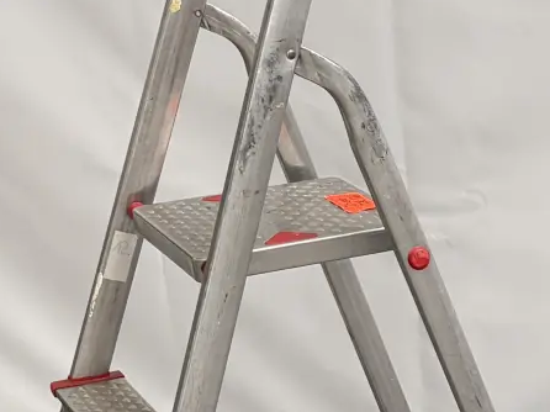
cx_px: 827
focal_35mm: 112
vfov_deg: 13.0
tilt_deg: -22.2
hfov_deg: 16.1
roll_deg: +0.0
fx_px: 1779
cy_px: 412
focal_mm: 5.96
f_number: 1.6
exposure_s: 1/109
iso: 125
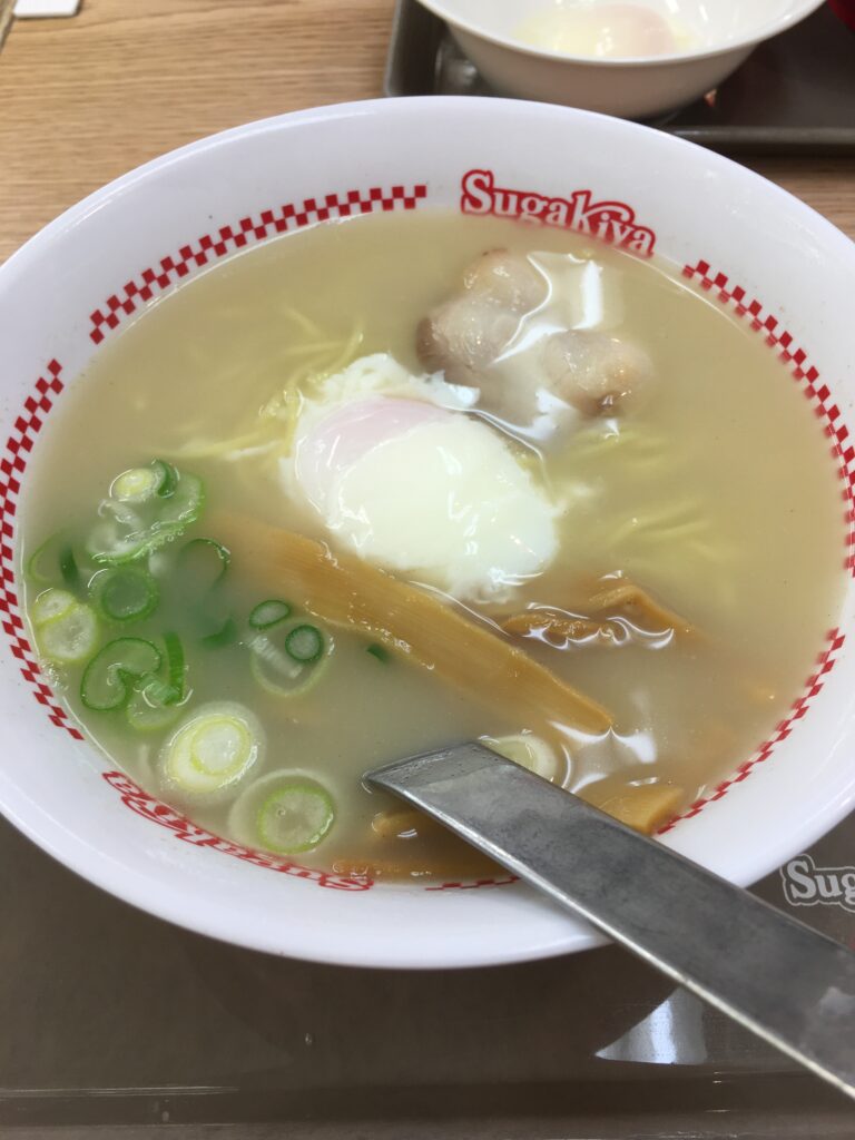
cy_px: 570
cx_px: 428
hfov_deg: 48.2
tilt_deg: -58.0
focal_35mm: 29
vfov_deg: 61.7
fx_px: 955
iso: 25
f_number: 2.2
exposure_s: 1/60
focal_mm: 4.15
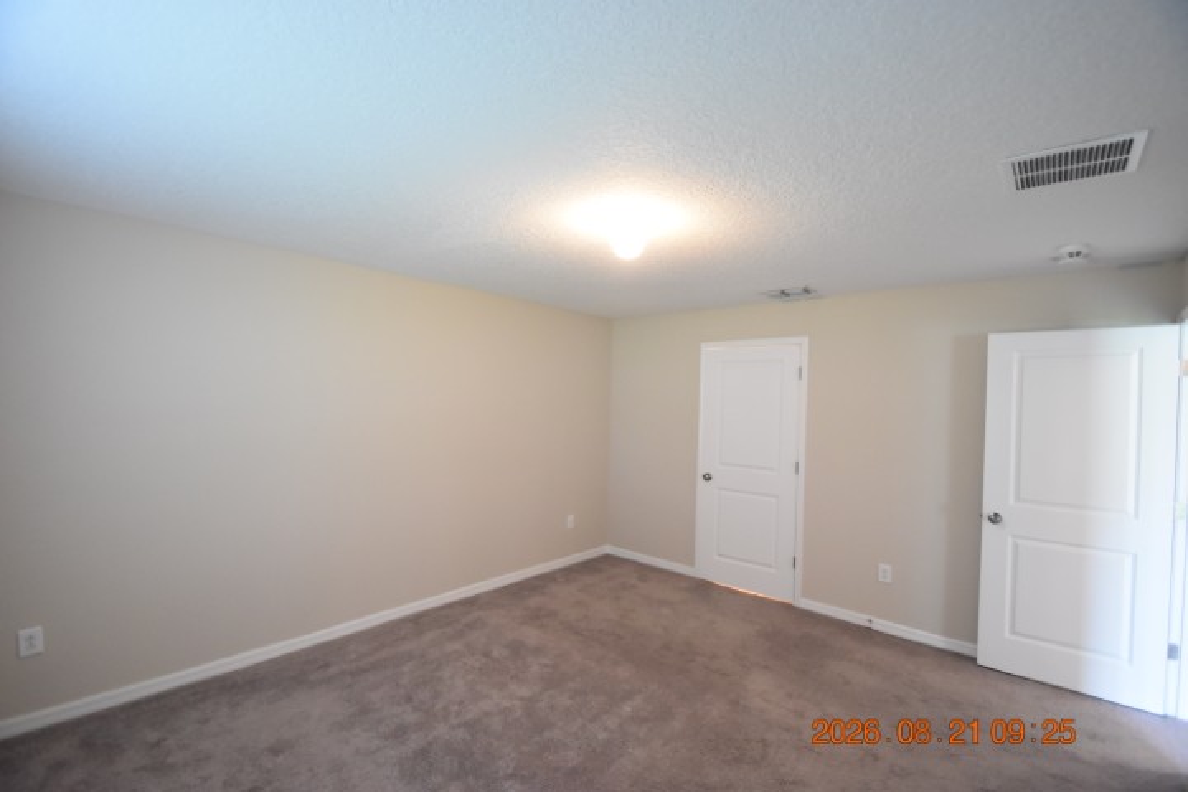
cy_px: 396
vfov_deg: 77.3
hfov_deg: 100.4
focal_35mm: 15
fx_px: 495
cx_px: 594
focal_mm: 10
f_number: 3.5
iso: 2000
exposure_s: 1/60
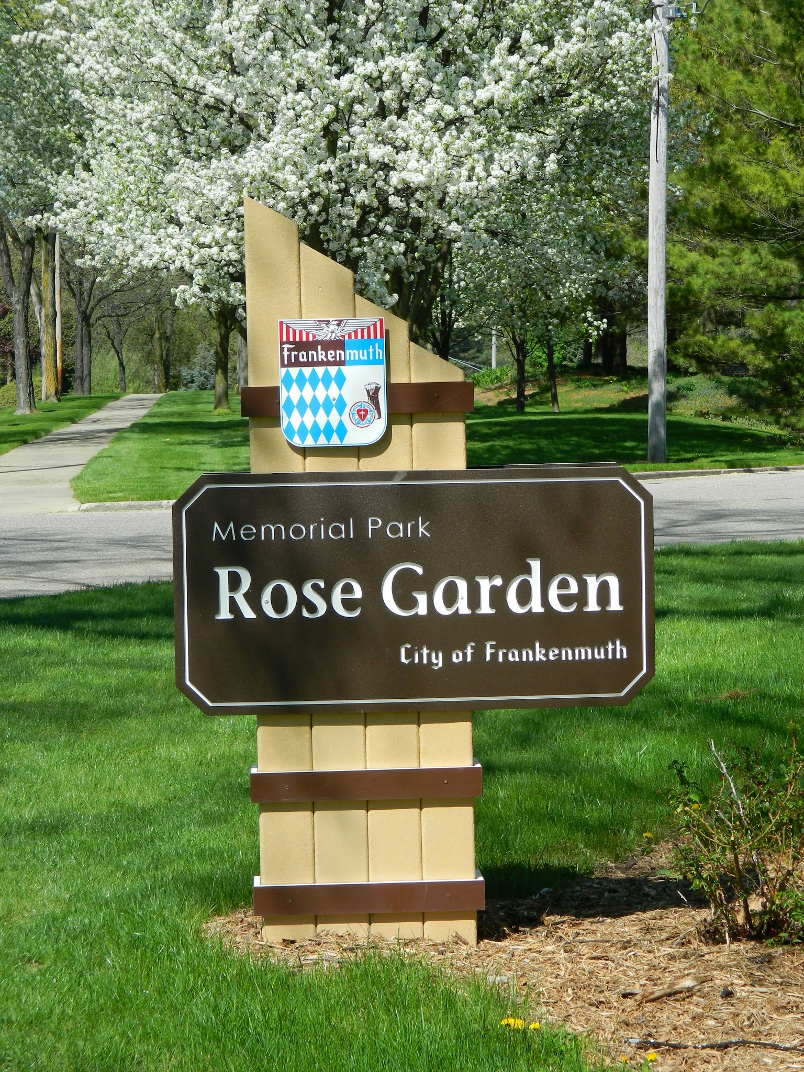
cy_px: 536
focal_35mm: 103
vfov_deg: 19.1
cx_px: 402
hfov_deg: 14.4
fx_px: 3190
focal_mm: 18.6
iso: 80
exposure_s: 1/500
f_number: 4.5
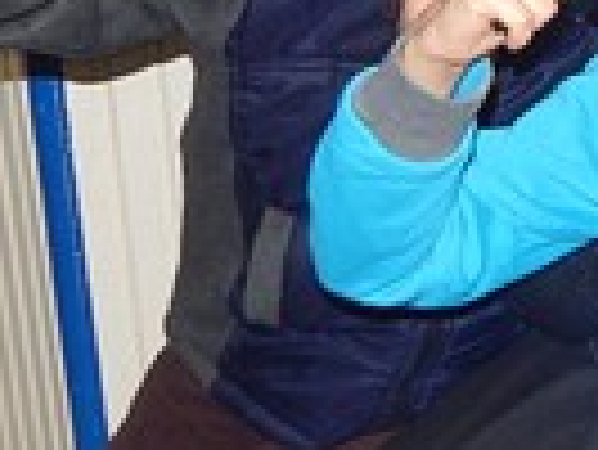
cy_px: -166
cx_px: 1106
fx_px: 1712
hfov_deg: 16.3
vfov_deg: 14.2
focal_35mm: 99
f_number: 3
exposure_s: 1/30
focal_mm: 4
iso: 200
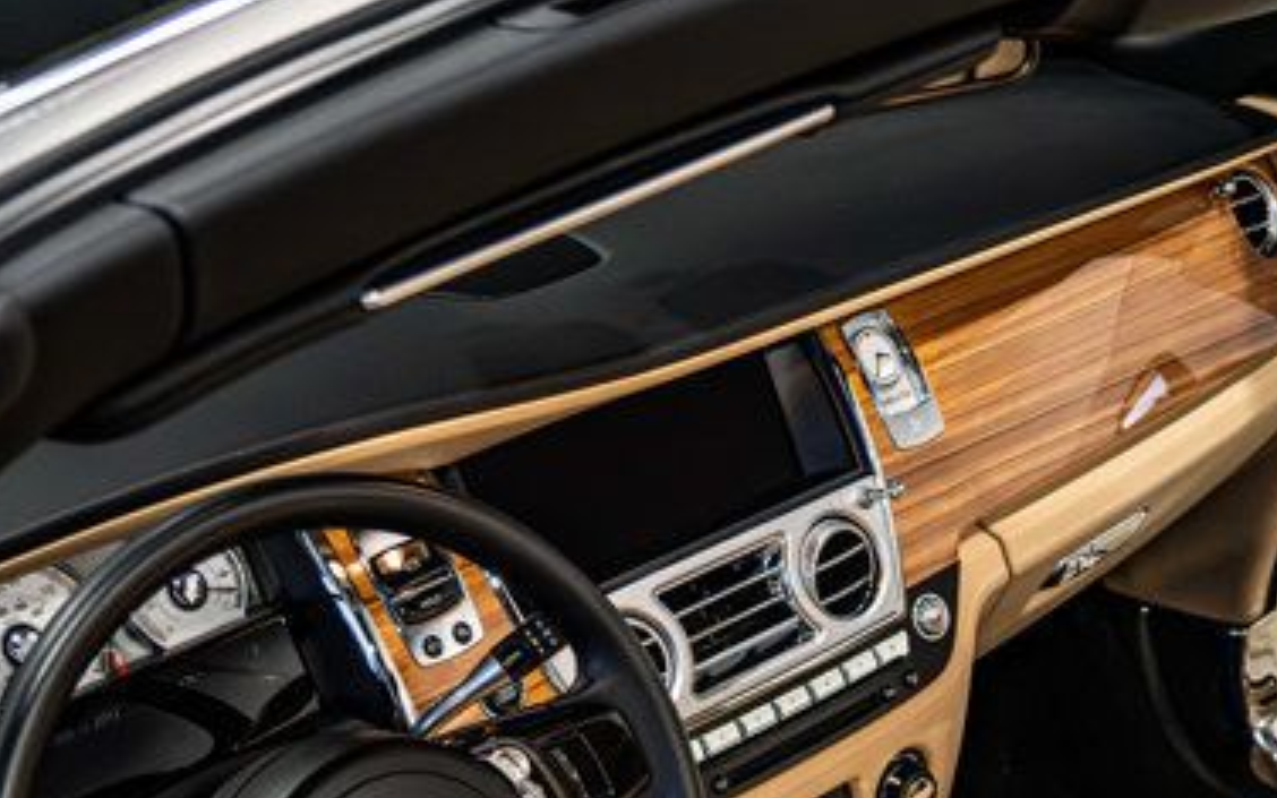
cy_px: 1156
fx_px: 2401
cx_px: 1107
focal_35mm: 69
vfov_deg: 17.2
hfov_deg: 28.8
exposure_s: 1/80
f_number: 4
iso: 1250
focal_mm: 24
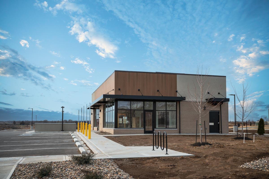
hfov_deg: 55.1
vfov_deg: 38.4
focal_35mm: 34
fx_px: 258
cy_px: 90
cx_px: 134
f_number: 5.6
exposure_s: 1/500
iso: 110
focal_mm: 34.5
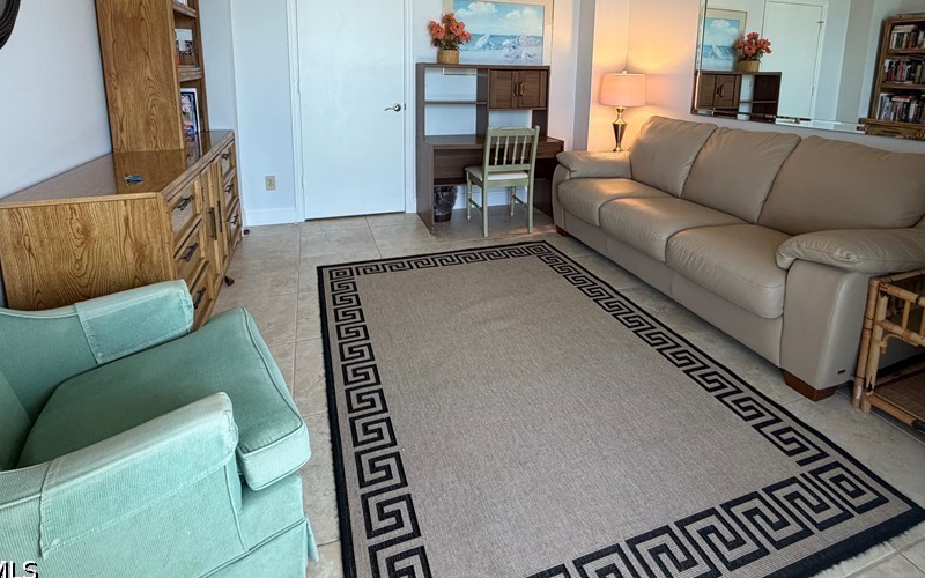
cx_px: 484
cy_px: 146
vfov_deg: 59.0
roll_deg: -1.4
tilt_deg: -8.7
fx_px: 479
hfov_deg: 87.9
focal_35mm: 19
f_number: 2.2
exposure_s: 1/120
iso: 200
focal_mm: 2.22
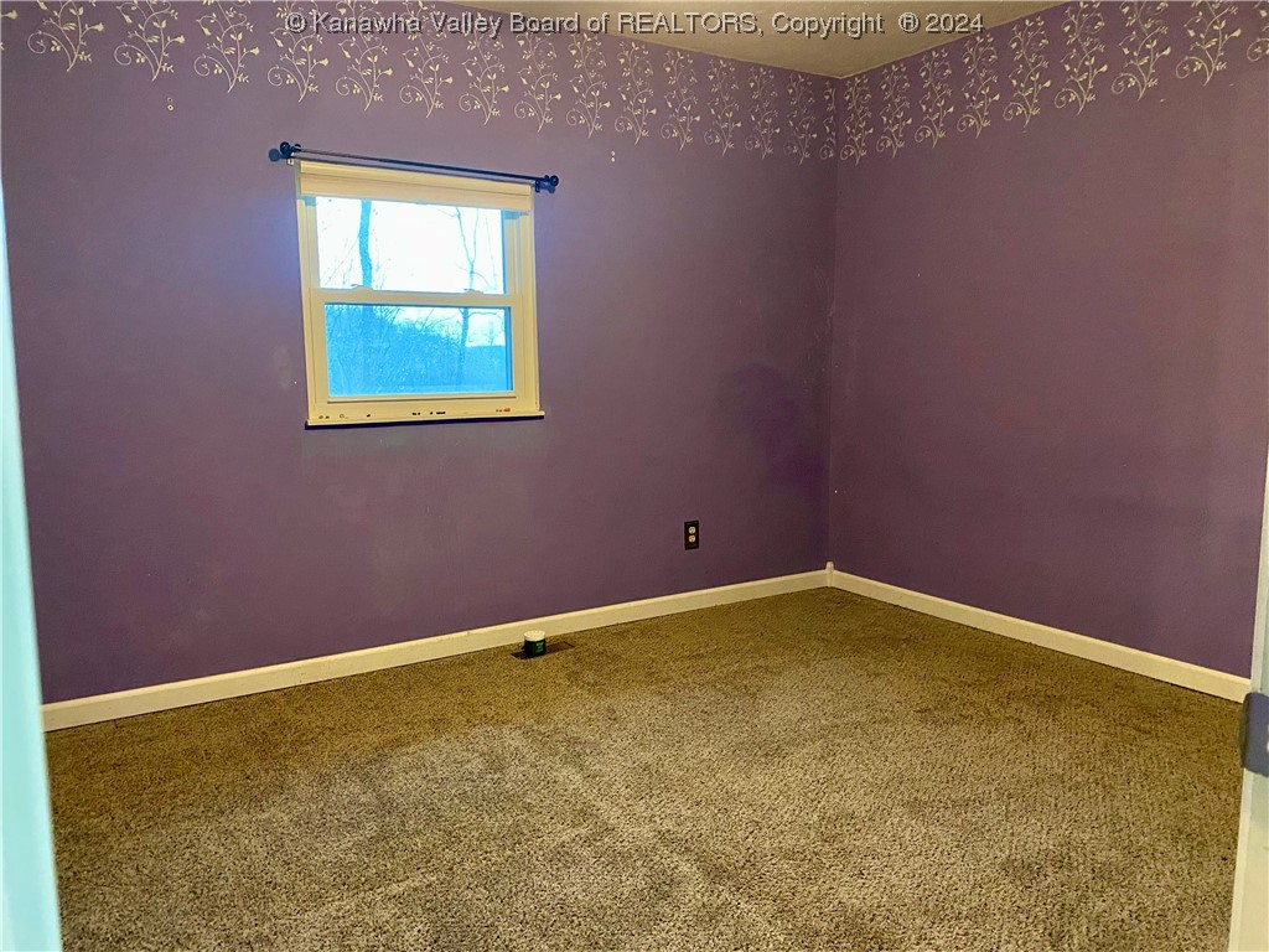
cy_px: 476
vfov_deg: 53.1
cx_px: 634
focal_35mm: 26
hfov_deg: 67.3
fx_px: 953
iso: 800
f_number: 1.8
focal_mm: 4.25
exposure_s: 1/30
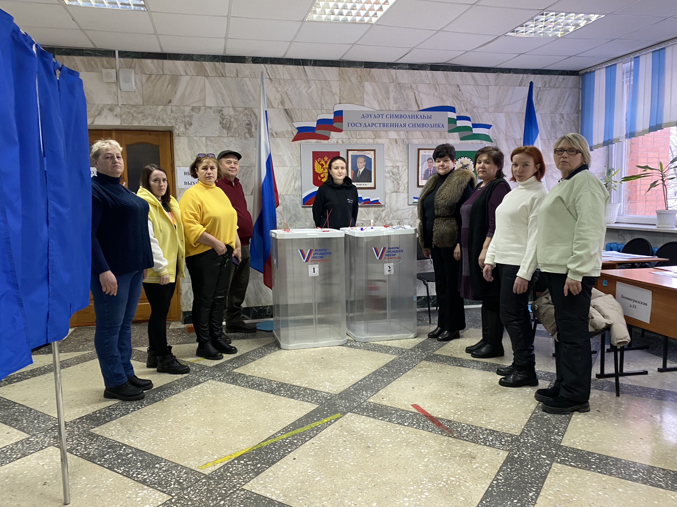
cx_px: 338
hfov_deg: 67.3
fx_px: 508
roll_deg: +0.3
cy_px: 254
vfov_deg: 53.1
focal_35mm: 26
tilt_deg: -4.7
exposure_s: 1/50
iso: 160
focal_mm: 4.25
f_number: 1.8
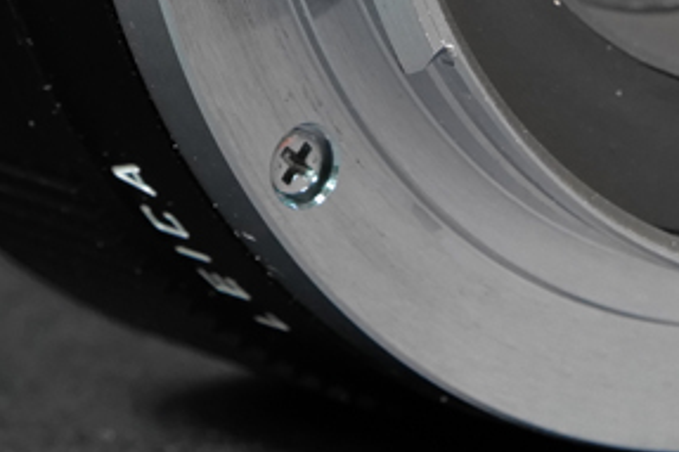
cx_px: 677
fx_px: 9462
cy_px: -346
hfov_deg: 4.1
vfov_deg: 2.7
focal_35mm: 502
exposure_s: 1/1.67
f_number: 14
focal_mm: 90
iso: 800
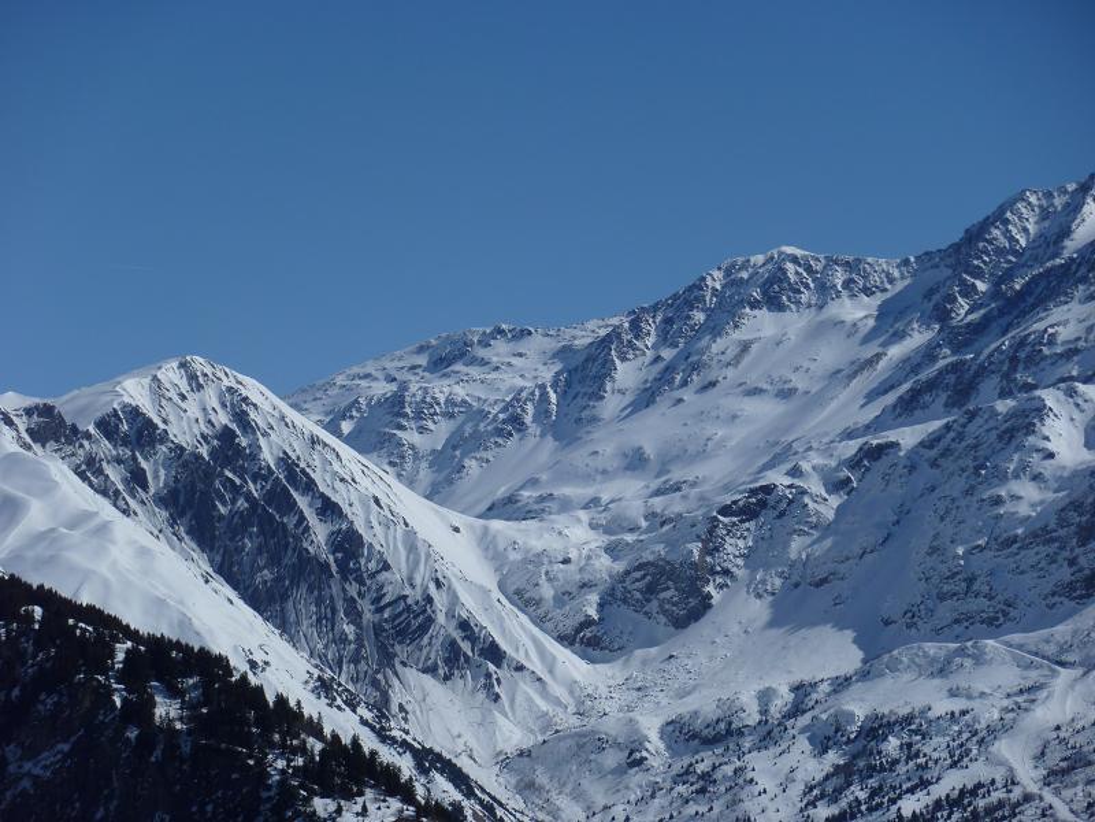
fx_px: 4397
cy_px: 411
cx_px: 548
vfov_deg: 10.7
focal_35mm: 139
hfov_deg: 14.2
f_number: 5.5
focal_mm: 25
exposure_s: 1/1000
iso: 80
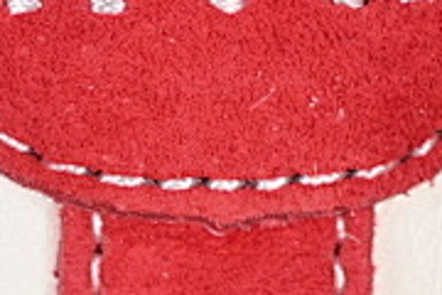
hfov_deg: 4.6
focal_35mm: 451
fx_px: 5537
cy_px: 305
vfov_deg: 3.0
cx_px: 206
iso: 160
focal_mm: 50
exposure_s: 1/80
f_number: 7.1
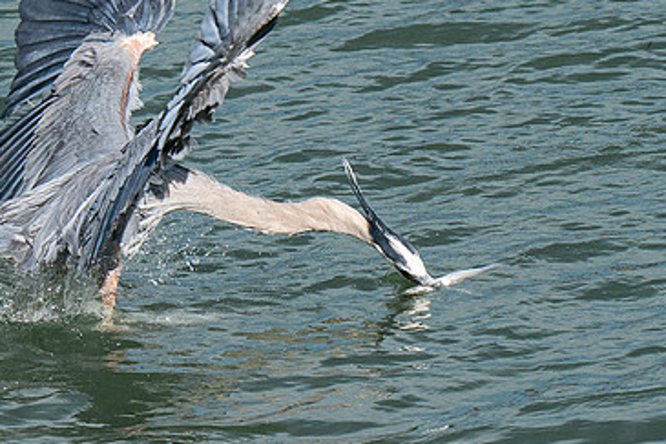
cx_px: 191
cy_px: 169
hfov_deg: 2.1
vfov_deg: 1.4
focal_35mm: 973
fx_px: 17992
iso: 800
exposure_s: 1/2000
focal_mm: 378
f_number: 8
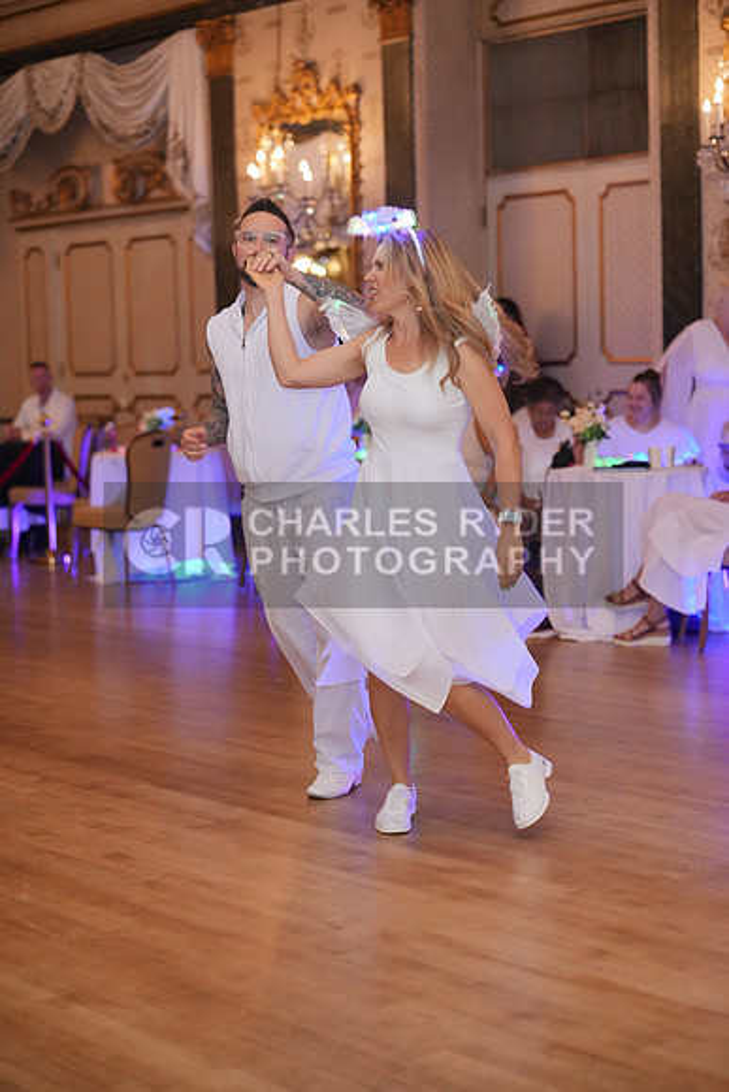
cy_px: 546
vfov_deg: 30.1
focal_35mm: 67
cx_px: 364
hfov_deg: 20.3
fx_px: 2034
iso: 5000
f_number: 2
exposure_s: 1/250
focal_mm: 67
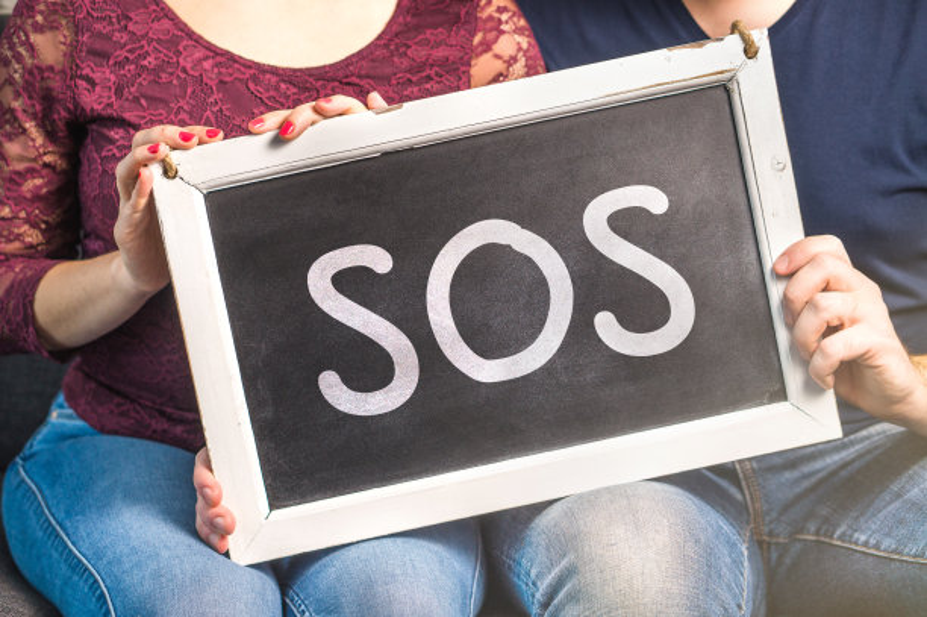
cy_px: 308
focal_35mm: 75
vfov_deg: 18.2
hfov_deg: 27.0
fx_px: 1930
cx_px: 464
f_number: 2.8
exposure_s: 1/40
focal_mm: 50
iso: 200
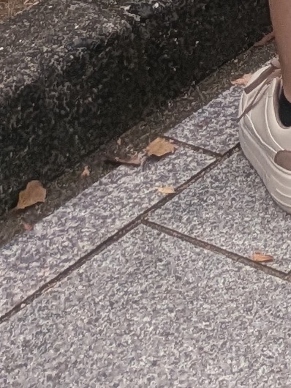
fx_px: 2027
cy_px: -908
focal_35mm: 181
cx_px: 874
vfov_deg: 8.5
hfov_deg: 7.3
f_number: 1.7
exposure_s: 1/1337
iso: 30
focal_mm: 4.53
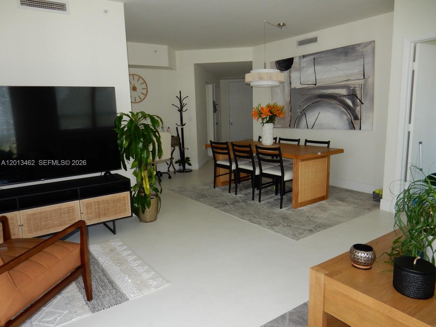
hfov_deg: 69.4
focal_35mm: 25
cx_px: 218
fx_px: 315
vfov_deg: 54.9
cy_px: 164
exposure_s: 1/30
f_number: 3.7
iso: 220
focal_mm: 4.5
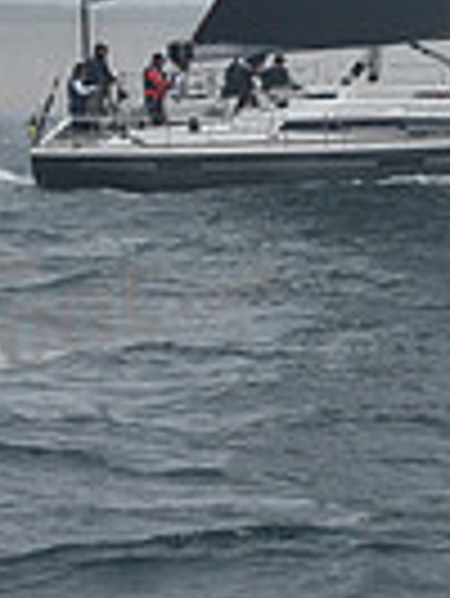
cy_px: -405
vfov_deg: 6.6
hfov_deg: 5.0
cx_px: 511
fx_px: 5088
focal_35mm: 294
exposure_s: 1/800
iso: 250
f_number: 10
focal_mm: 70
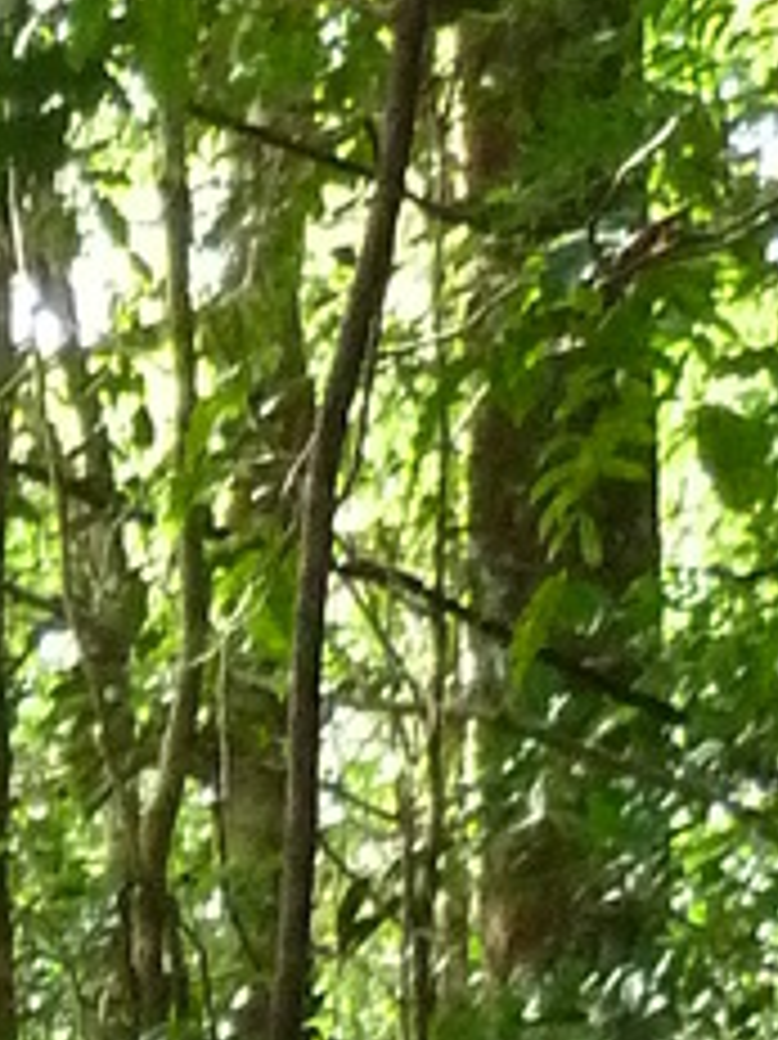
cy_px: 2926
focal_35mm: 173
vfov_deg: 9.4
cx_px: -967
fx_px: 5189
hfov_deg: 8.0
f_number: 3.3
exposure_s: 1/30
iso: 400
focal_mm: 4.1
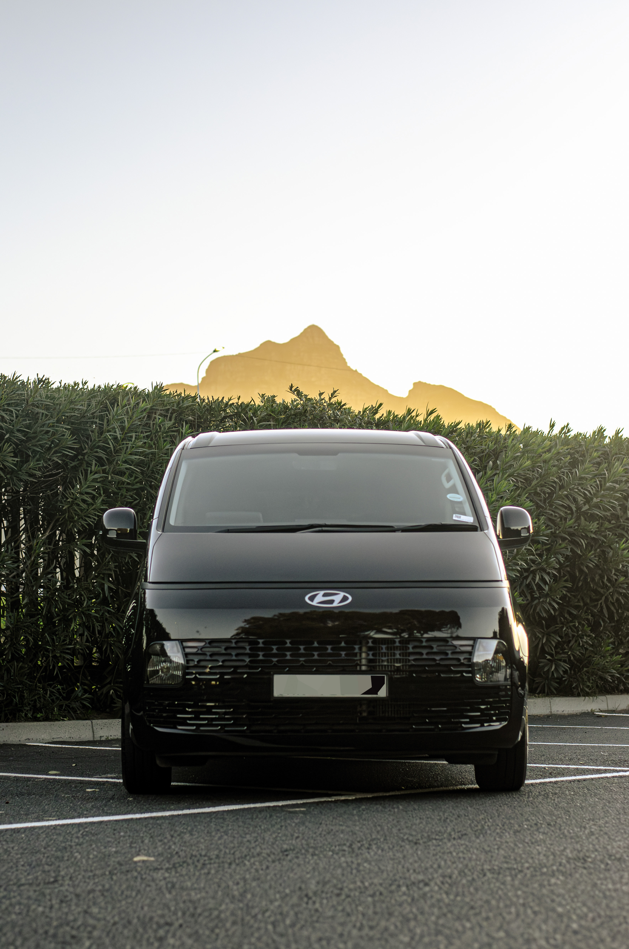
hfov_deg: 18.1
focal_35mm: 75
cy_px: 474
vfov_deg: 27.0
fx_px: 1974
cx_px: 314
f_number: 2.8
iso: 800
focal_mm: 50
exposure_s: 1/3200
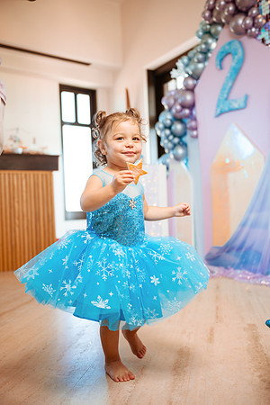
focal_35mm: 38
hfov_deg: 35.1
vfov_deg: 50.7
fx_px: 427
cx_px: 135
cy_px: 202
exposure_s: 1/200
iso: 640
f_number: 2.8
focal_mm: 38
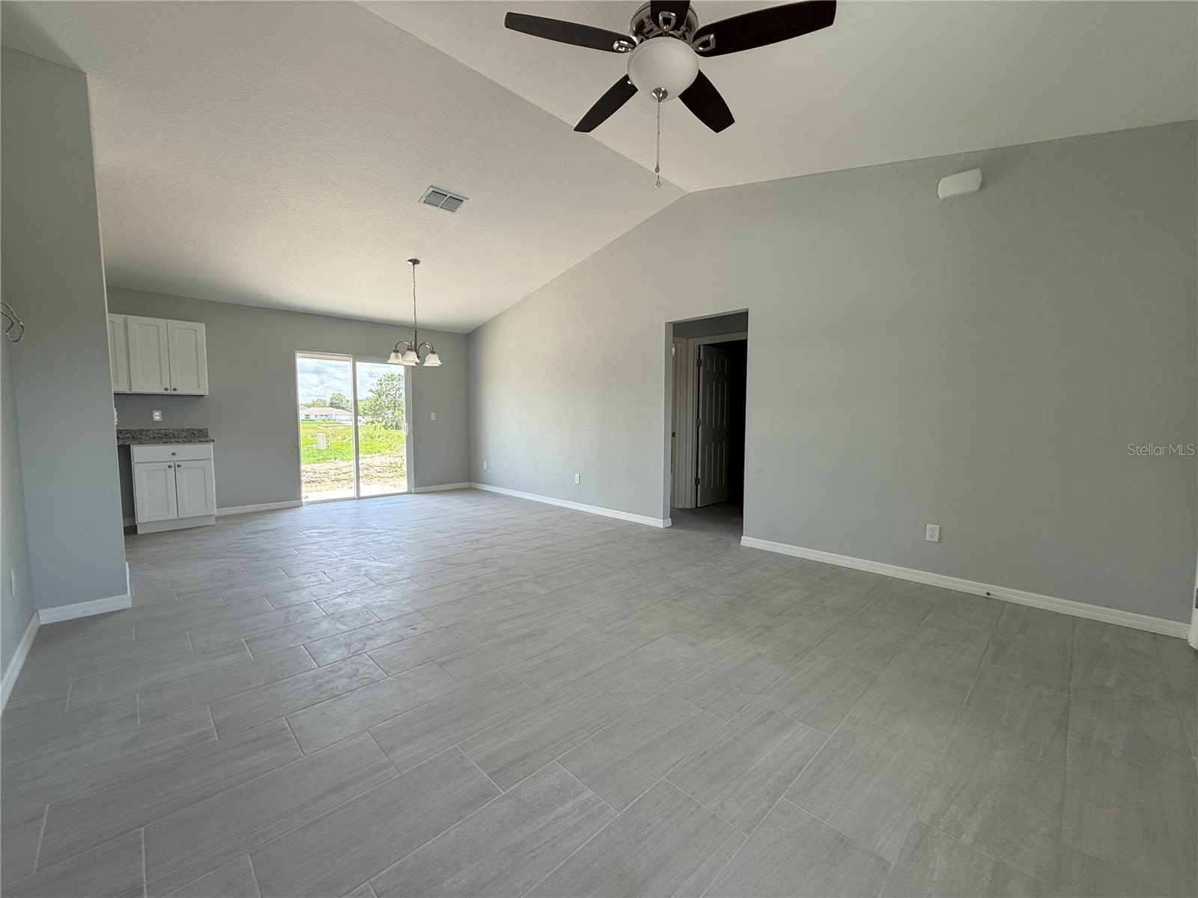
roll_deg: +0.0
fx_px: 485
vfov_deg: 85.7
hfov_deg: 102.1
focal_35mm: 14
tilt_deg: -3.5
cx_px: 599
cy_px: 449
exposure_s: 1/167
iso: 64
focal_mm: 2.22
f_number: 2.2
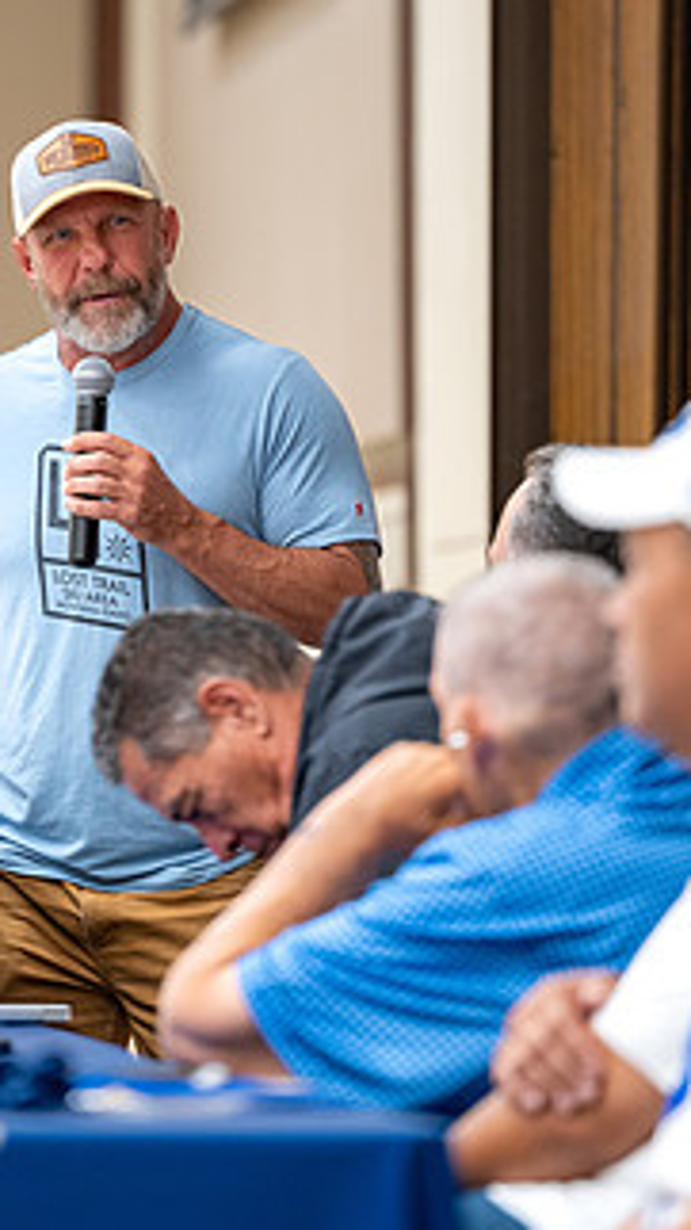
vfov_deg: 5.3
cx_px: 133
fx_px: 13362
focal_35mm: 410
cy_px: 555
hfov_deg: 3.0
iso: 800
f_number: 2.8
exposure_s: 1/100
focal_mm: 200
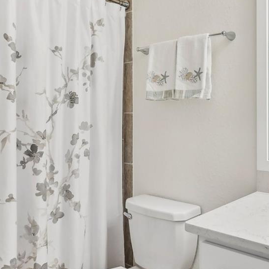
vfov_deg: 47.1
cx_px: 181
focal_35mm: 35
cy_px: 115
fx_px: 308
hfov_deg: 46.4
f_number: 8
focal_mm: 14
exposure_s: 1/40
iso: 400
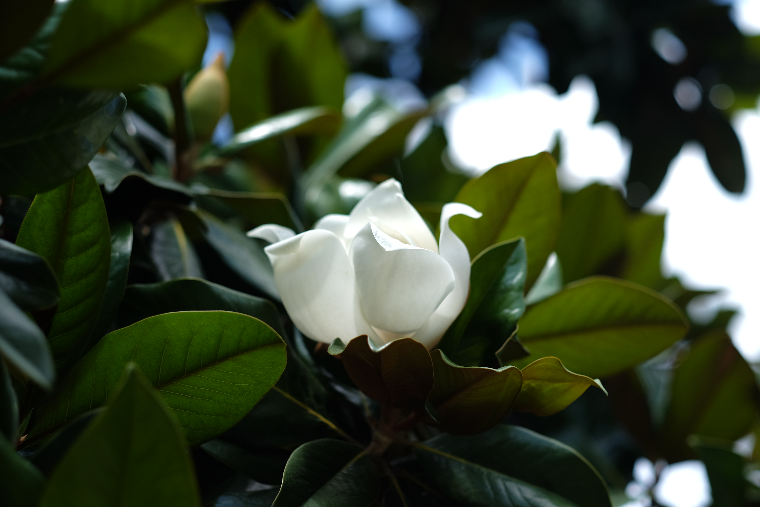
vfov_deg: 16.3
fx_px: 1773
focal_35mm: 84
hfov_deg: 24.2
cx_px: 380
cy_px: 254
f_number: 2
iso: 100
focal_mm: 56
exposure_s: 1/1900
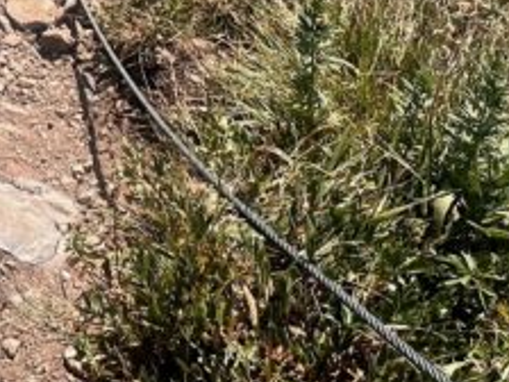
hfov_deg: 28.2
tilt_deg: -33.2
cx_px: -82
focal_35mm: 61
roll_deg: -0.6
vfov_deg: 19.1
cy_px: -280
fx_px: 897
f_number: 1.8
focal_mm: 1.57
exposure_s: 1/1085
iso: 32
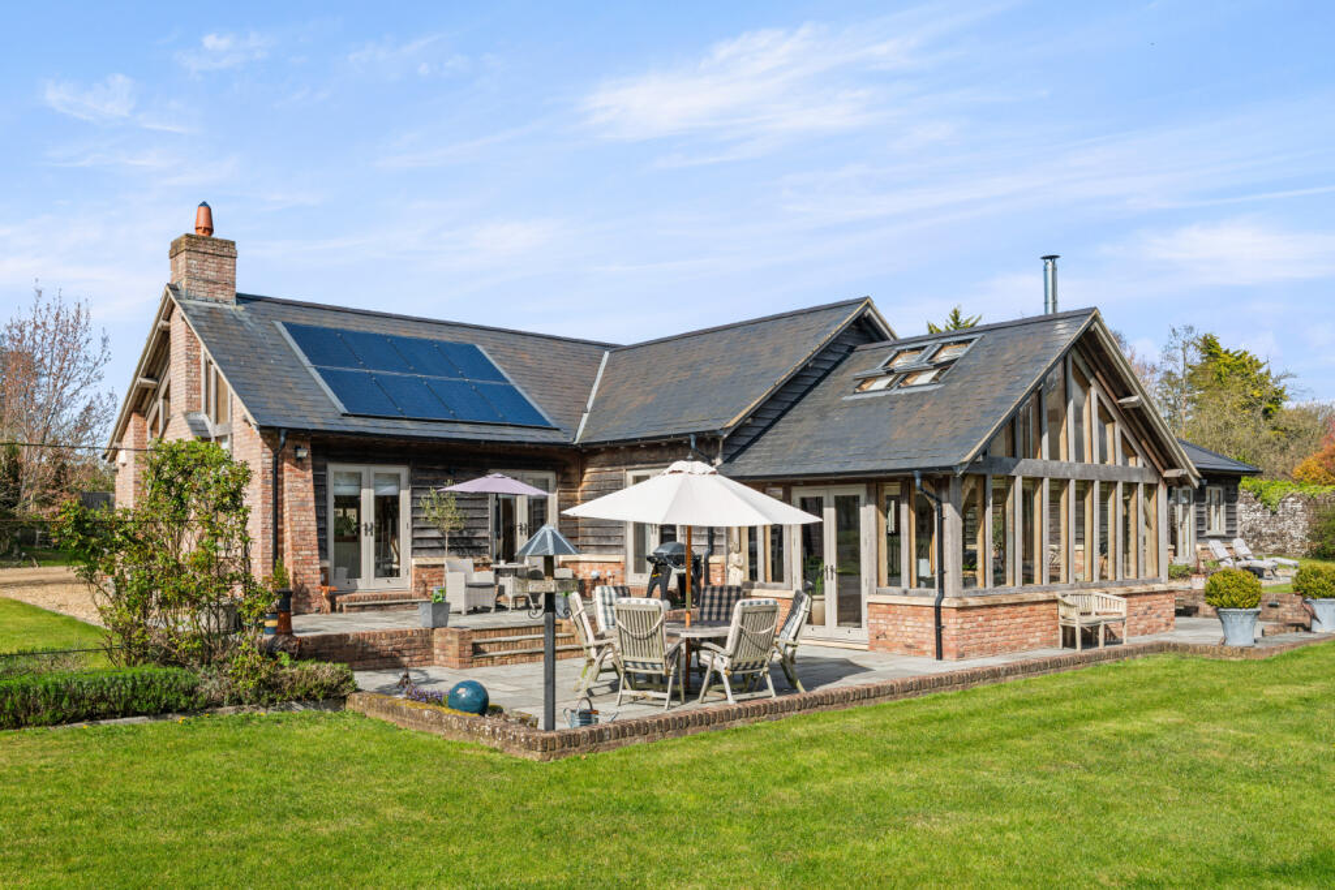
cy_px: 445
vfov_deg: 43.6
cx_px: 668
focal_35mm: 30
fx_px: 1113
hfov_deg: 61.9
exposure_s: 1/125
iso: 200
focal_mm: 30
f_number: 9
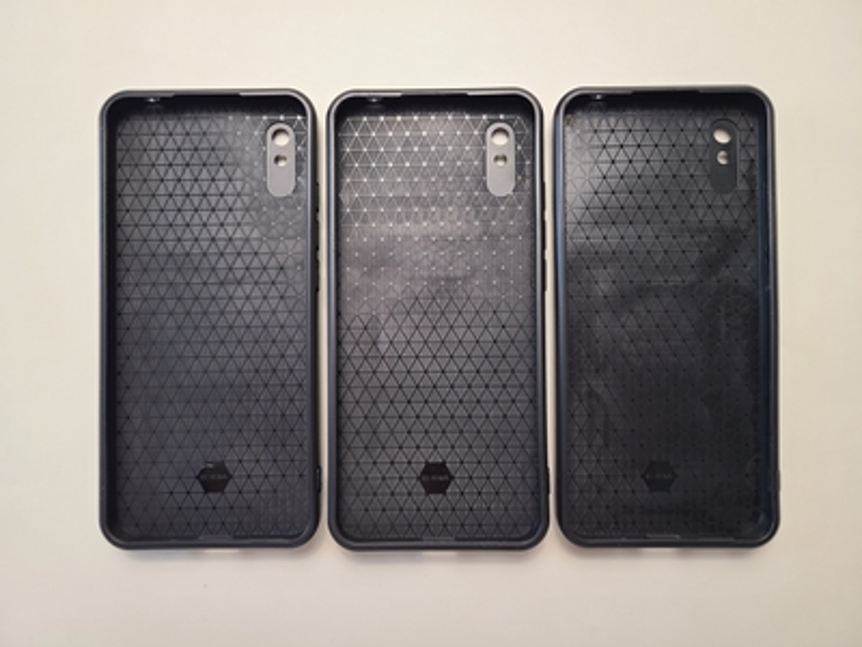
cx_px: 431
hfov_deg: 67.3
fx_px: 647
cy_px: 324
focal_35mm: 26
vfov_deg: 53.1
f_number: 1.8
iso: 80
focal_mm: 5.4
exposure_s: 1/60
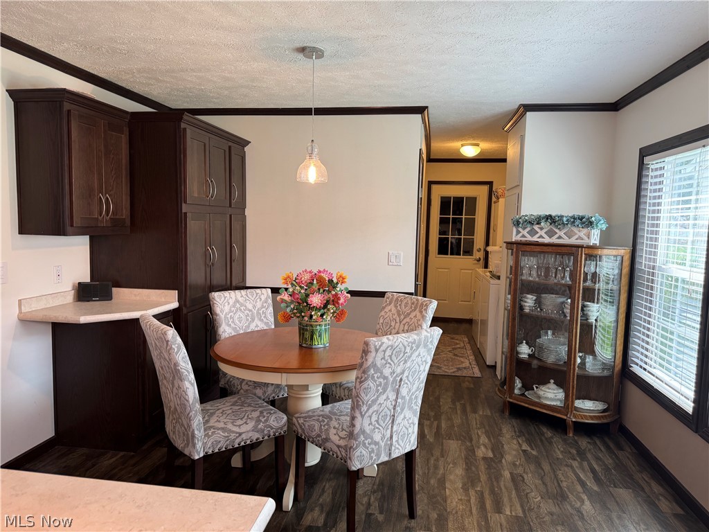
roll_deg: -1.6
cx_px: 354
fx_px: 492
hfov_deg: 71.6
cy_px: 266
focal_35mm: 24
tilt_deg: -5.8
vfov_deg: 56.8
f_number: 1.78
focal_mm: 6.76
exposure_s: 1/120
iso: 125
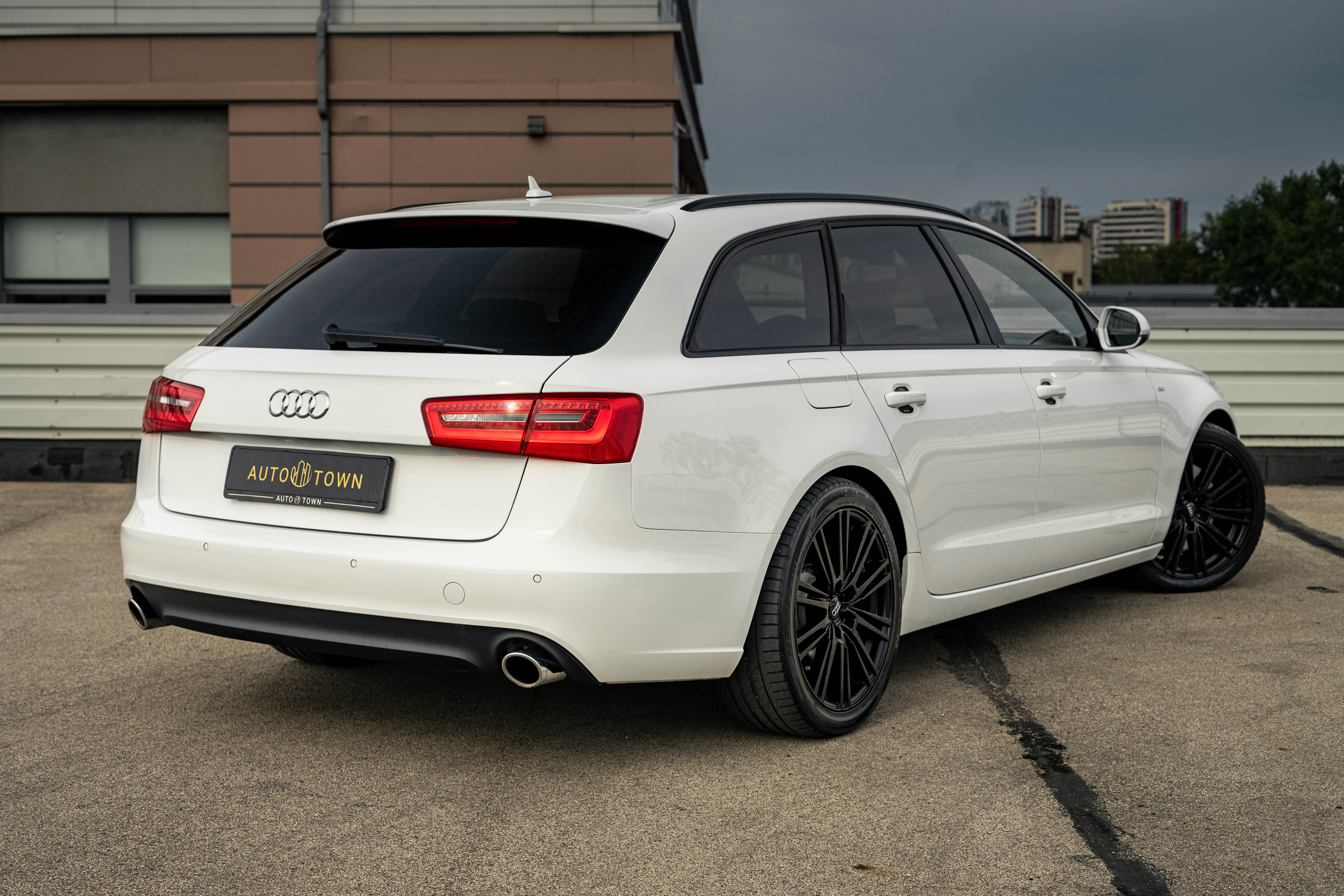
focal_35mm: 50
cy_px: 448
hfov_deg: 39.6
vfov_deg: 27.0
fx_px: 1867
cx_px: 672
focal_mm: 50
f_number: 5
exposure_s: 1/640
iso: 250
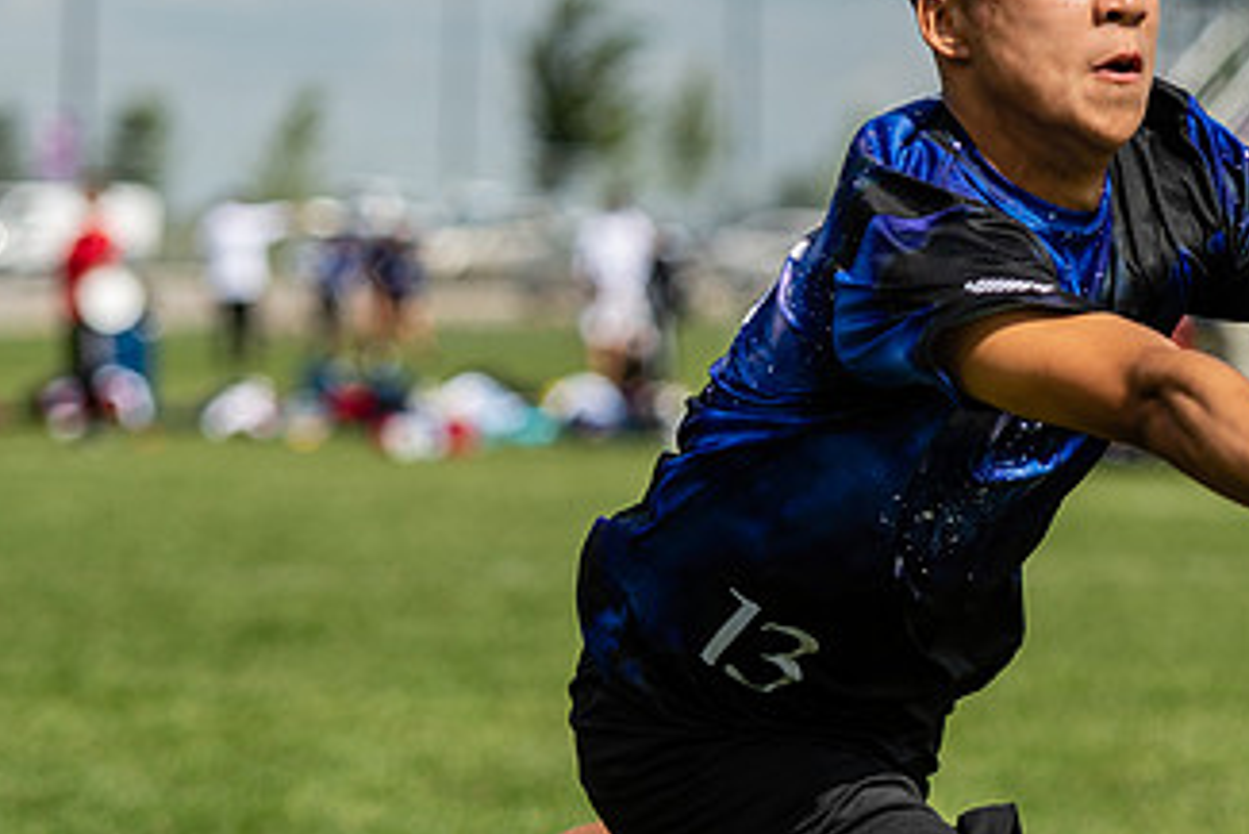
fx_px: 9753
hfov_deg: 7.3
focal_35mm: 281
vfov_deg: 4.9
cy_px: 259
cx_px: 1065
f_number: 2.8
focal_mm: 105
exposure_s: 1/2500
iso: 100
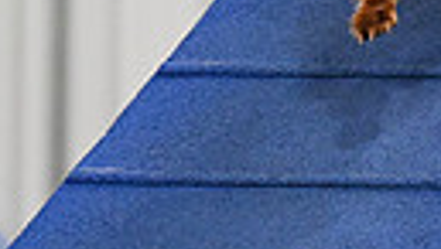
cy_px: -324
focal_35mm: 940
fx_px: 11008
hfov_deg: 2.3
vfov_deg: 1.3
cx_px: 485
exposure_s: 1/1000
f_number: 3.2
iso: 8000
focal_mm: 200
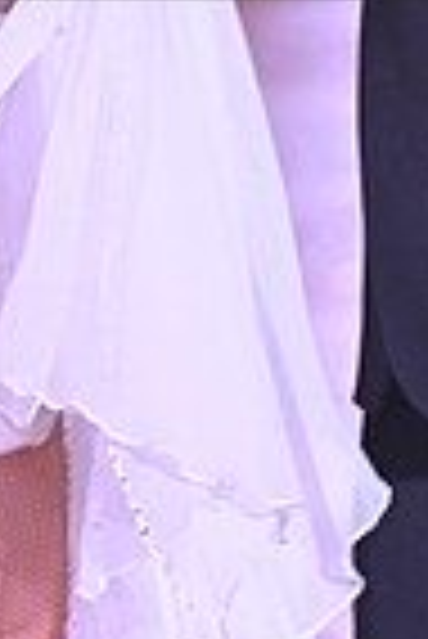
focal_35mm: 509
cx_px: 101
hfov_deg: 2.7
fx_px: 9054
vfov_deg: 4.0
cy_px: -148
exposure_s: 1/320
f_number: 5
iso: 3200
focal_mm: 125
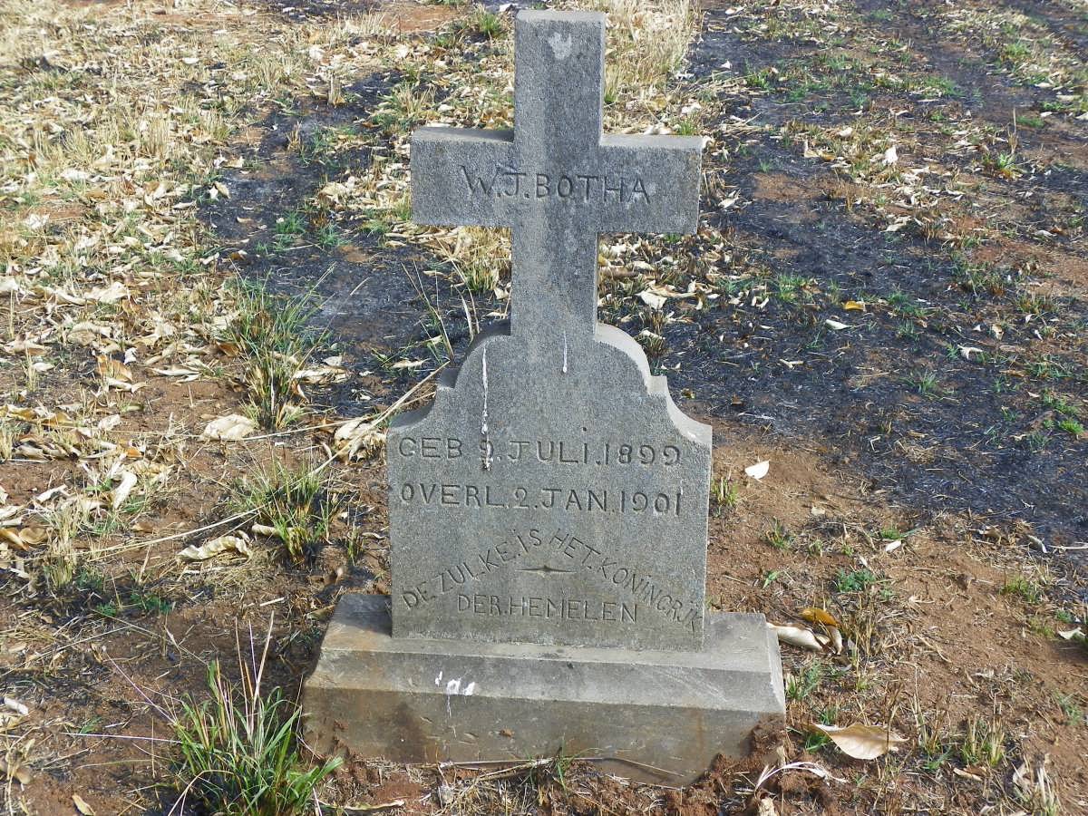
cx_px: 544
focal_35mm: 50
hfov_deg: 38.2
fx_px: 1572
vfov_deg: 29.1
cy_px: 408
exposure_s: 1/160
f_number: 3.5
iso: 64
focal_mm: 8.9
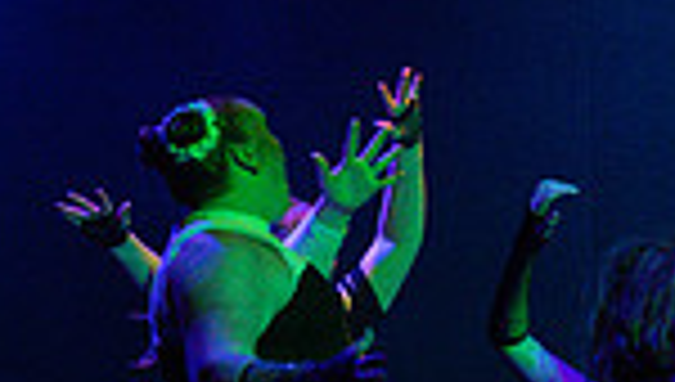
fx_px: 5361
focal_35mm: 299
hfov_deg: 7.0
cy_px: 542
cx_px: 1296
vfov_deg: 4.1
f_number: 4
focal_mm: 74
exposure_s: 1/500
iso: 2000
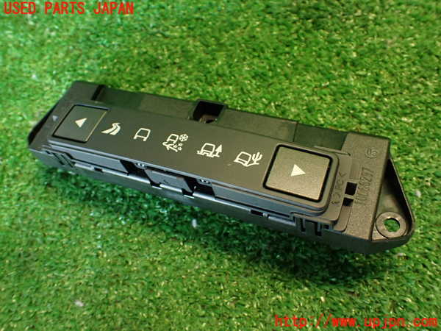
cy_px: 166
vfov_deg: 46.8
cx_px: 220
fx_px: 382
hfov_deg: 60.0
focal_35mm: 30
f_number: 2.3
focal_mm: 5.4
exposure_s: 1/30
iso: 400
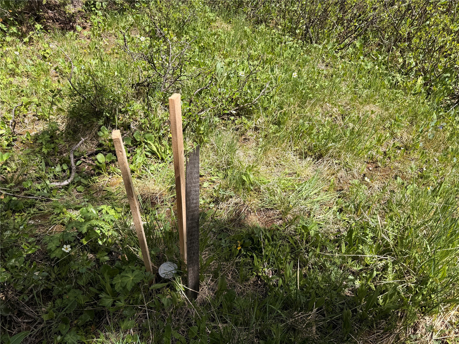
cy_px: 172
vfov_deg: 56.8
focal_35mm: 24
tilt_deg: -37.3
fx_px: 318
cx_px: 230
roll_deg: -3.1
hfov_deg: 71.6
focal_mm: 6.76
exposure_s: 1/2053
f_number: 1.78
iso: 80
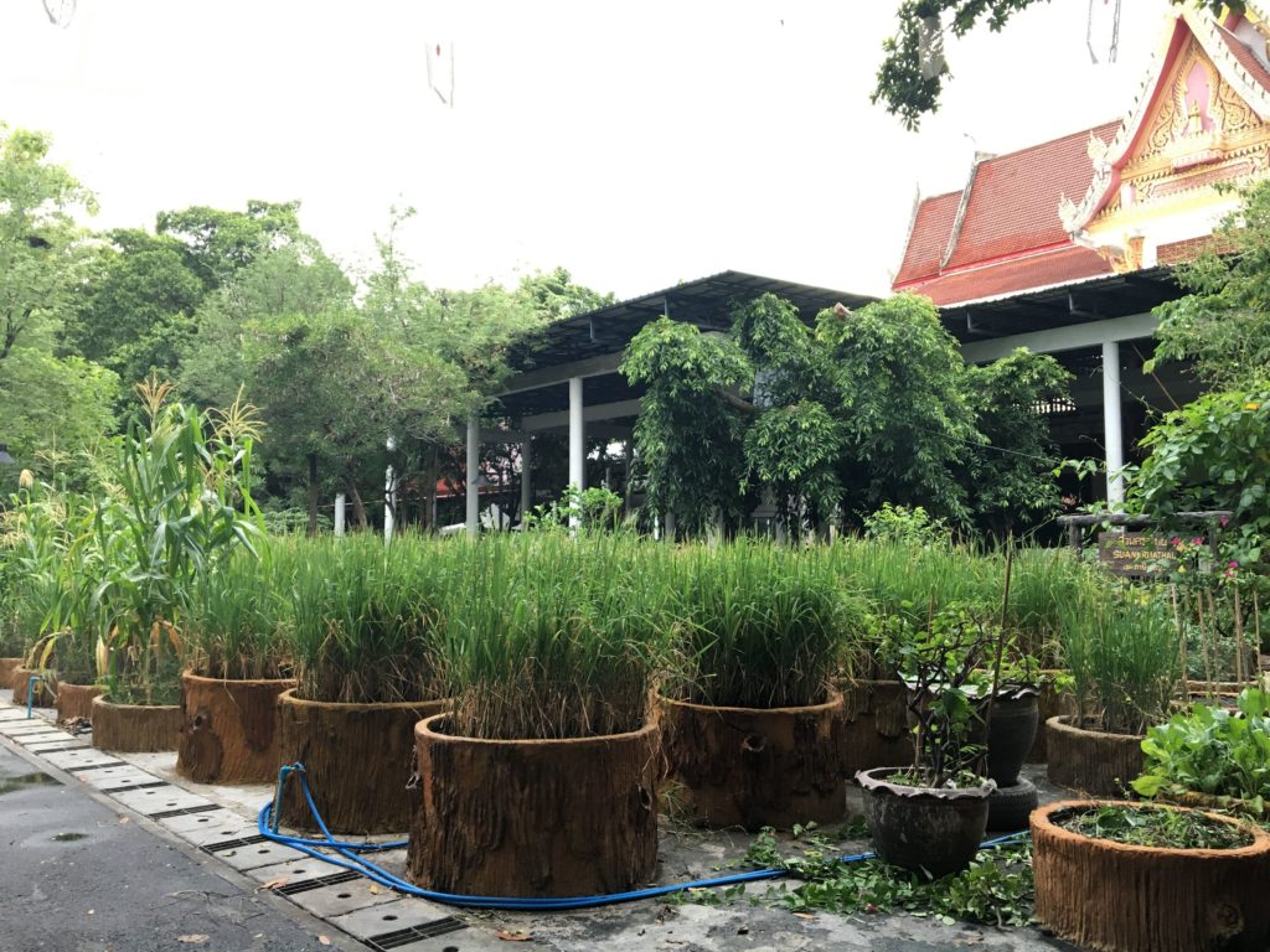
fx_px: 1064
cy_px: 476
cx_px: 635
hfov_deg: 61.7
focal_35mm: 29
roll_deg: +1.1
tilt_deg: +5.1
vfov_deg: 48.2
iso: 50
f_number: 2.2
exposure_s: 1/33
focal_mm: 4.15
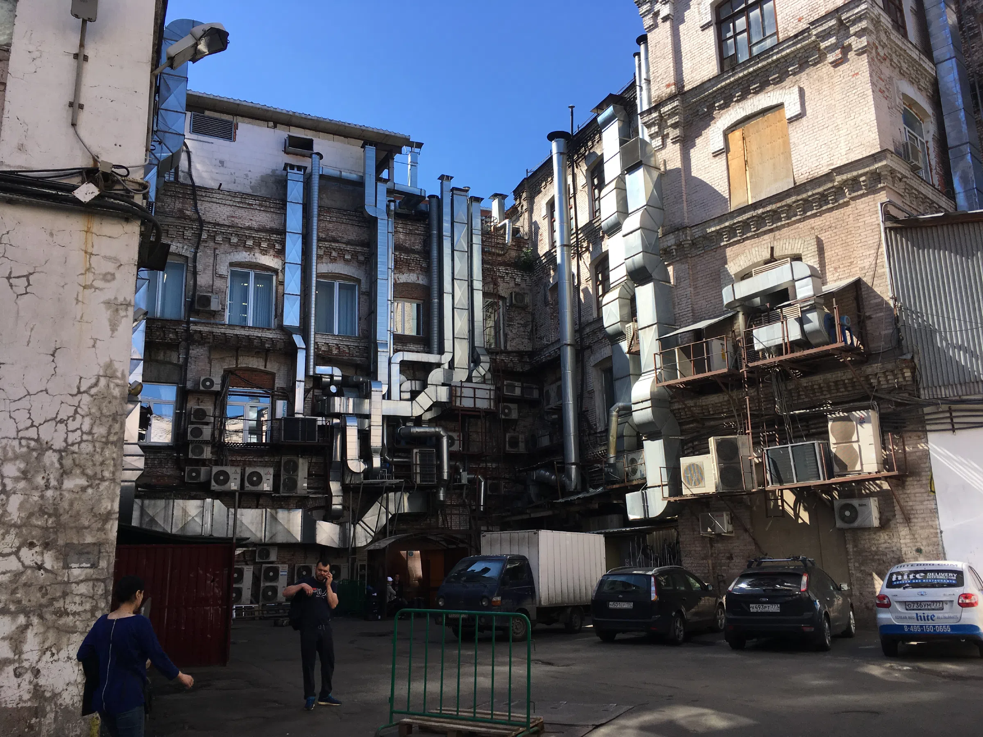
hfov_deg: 61.7
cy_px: 368
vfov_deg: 48.2
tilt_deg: +11.5
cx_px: 492
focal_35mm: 29
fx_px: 824
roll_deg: +1.7
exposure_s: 1/705
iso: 25
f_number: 2.2
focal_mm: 4.15
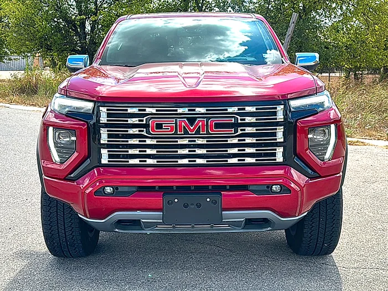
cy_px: 146
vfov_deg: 35.1
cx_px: 194
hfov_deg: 45.8
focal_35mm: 41
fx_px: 460
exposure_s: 1/2604
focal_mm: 6.86
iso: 80
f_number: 1.78
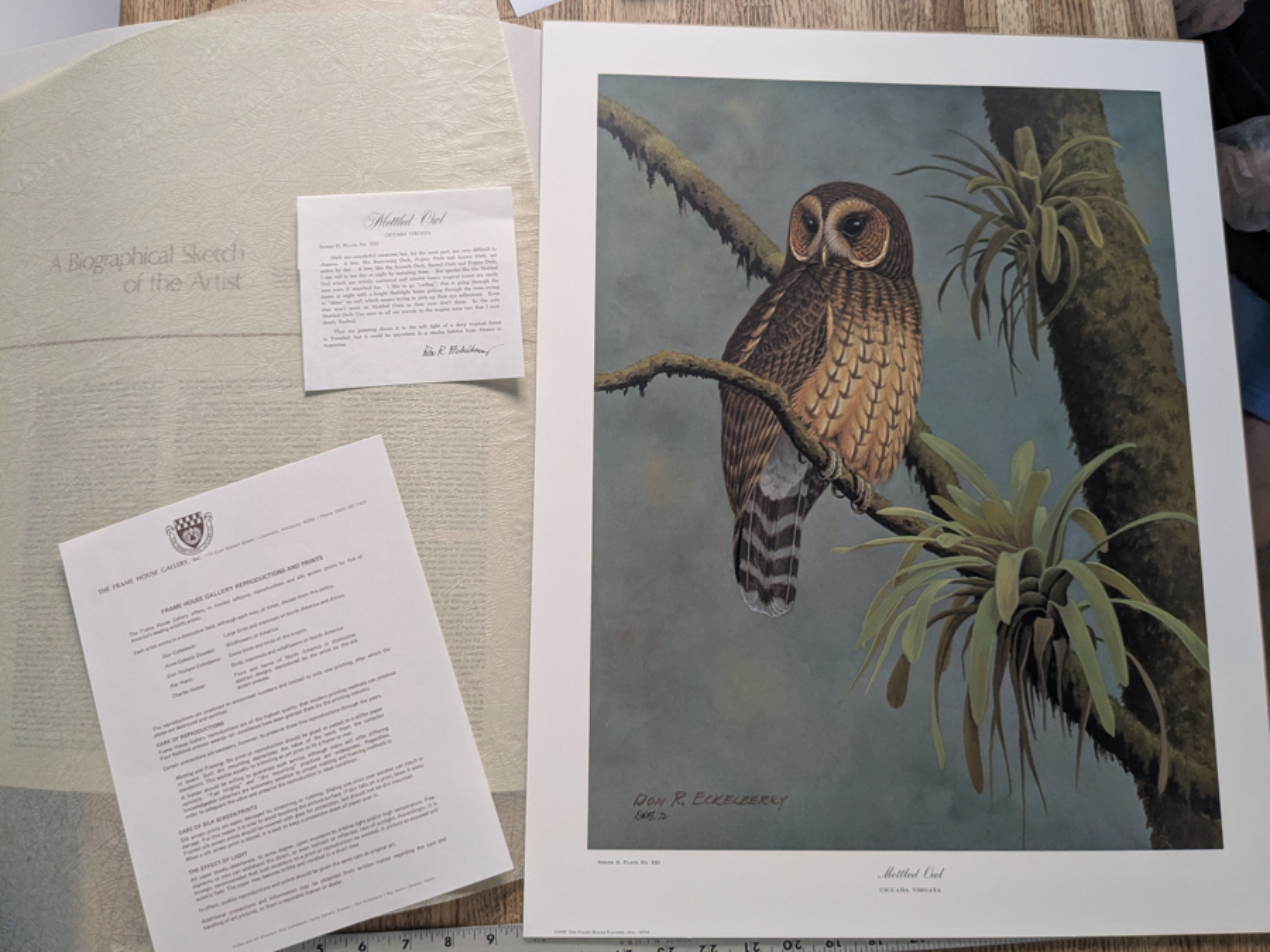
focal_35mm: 27
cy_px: 476
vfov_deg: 51.4
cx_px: 635
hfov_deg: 65.3
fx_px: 991
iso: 317
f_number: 1.73
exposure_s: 1/120
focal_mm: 4.38
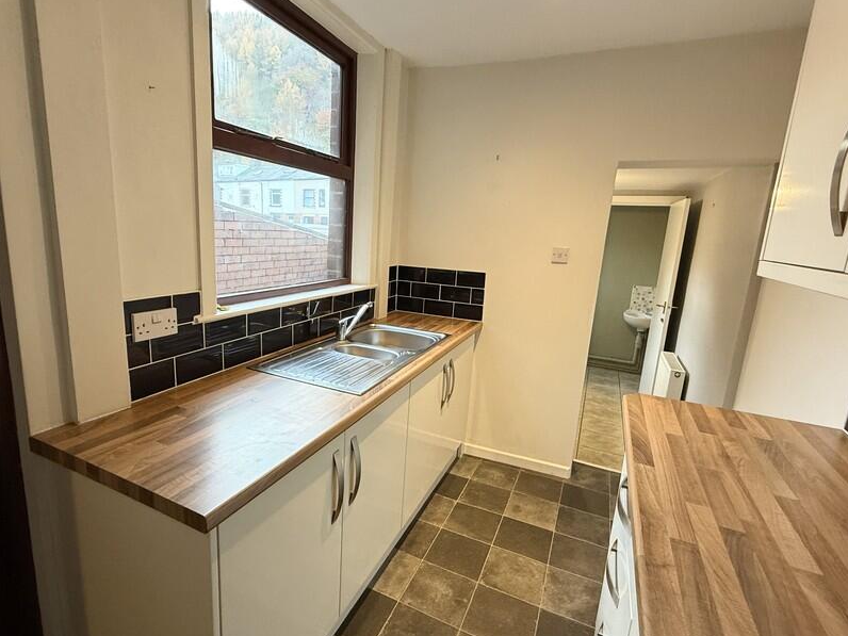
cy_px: 319
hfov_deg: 87.6
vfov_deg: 71.6
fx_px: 441
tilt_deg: -11.8
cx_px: 391
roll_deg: -2.3
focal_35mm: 18
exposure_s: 1/50
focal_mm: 2.22
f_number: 2.2
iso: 160
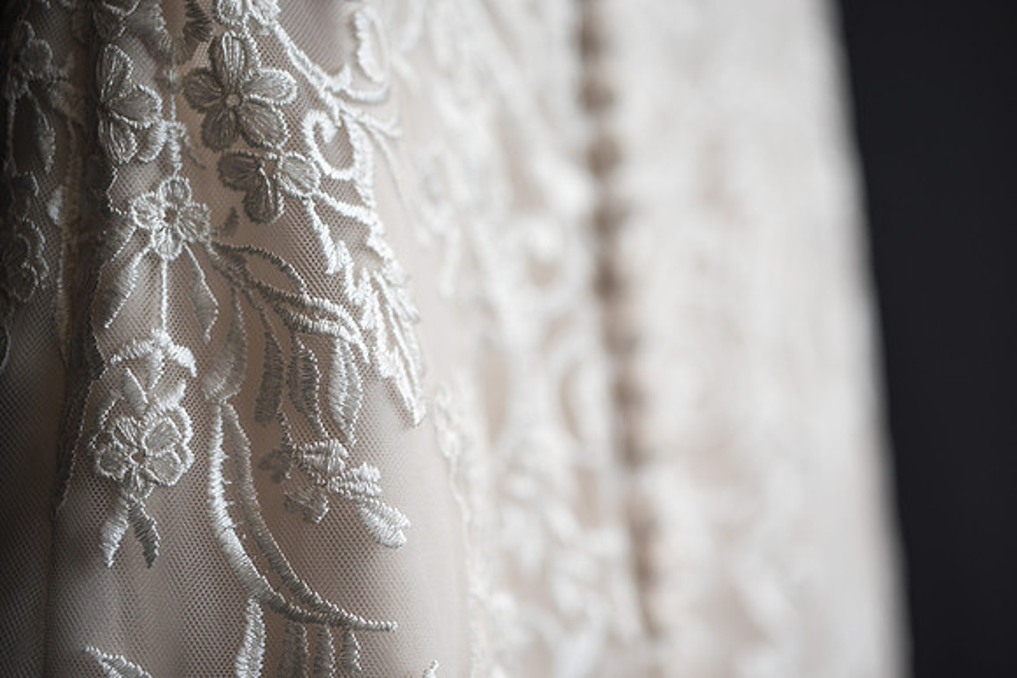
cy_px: 339
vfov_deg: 15.2
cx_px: 508
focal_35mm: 90
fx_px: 2543
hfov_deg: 22.6
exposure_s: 1/500
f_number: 3.3
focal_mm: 90
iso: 100
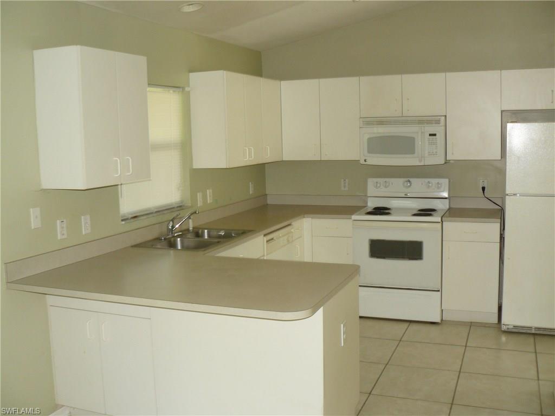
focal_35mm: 36
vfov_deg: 39.7
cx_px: 278
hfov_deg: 51.4
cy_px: 208
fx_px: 577
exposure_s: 1/30
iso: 100
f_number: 2.8
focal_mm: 6
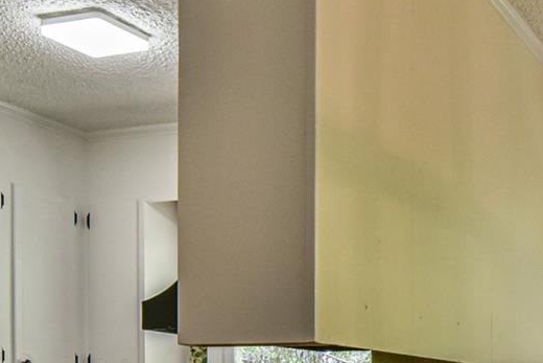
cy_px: 425
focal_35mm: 63
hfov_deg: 29.6
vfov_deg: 20.3
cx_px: 549
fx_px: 950
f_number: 9
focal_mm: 16
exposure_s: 1/320
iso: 1600
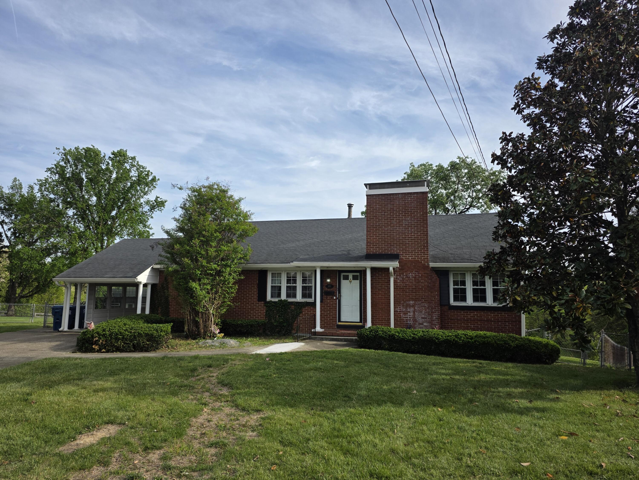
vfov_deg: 58.9
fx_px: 425
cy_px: 240
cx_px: 320
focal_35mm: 23
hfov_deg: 73.9
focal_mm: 6.3
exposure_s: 1/3637
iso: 80
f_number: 1.7
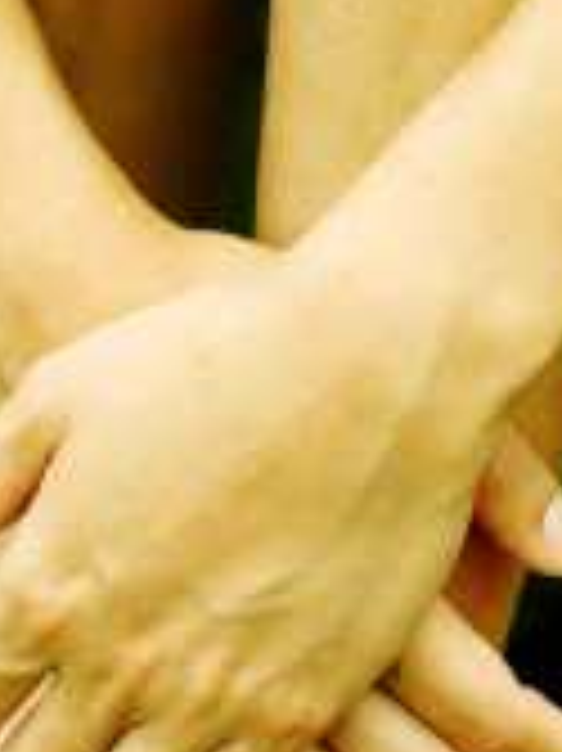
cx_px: 245
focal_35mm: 257
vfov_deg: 7.6
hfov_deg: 5.8
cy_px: 901
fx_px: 5570
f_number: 3.5
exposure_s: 1/300
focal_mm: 70
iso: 100
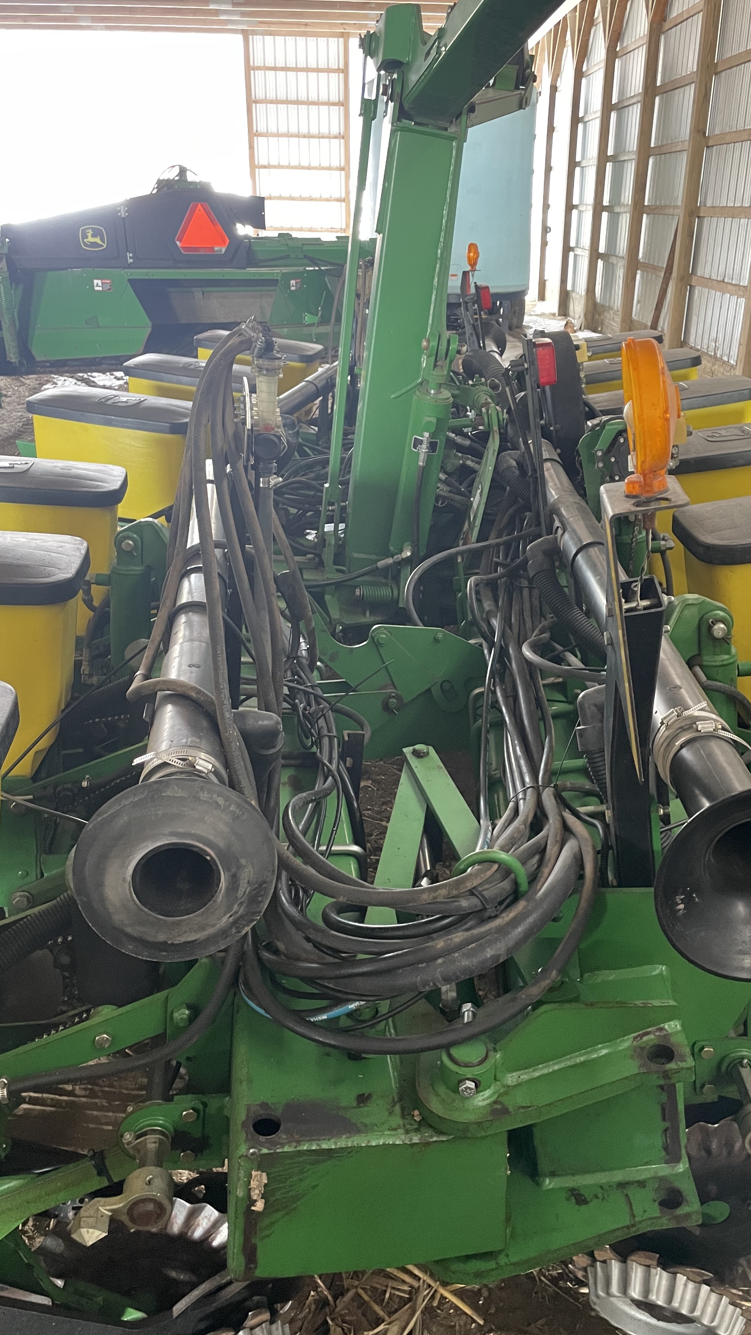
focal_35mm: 29
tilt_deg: -22.6
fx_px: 1027
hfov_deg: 40.0
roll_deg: +0.0
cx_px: 447
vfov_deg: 66.1
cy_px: 675
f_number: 1.6
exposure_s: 1/50
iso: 400
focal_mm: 4.2
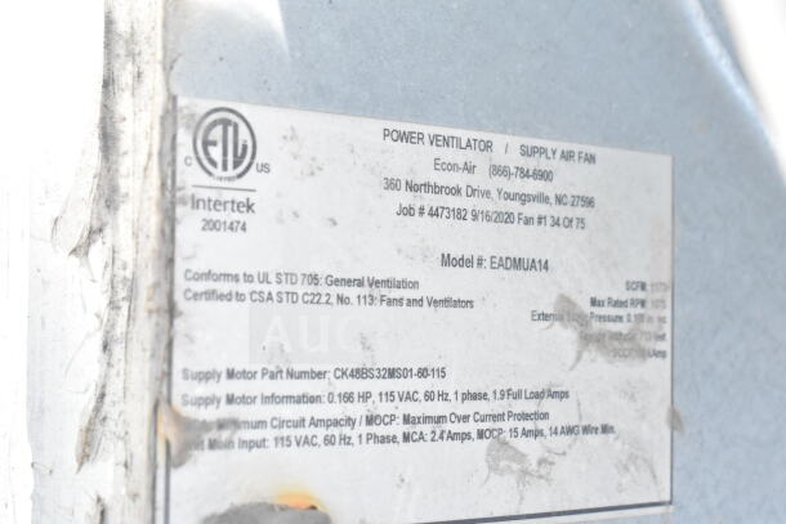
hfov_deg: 28.1
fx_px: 1572
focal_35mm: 72
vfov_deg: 18.9
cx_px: 393
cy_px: 262
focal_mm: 48
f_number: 10
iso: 1600
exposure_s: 1/400
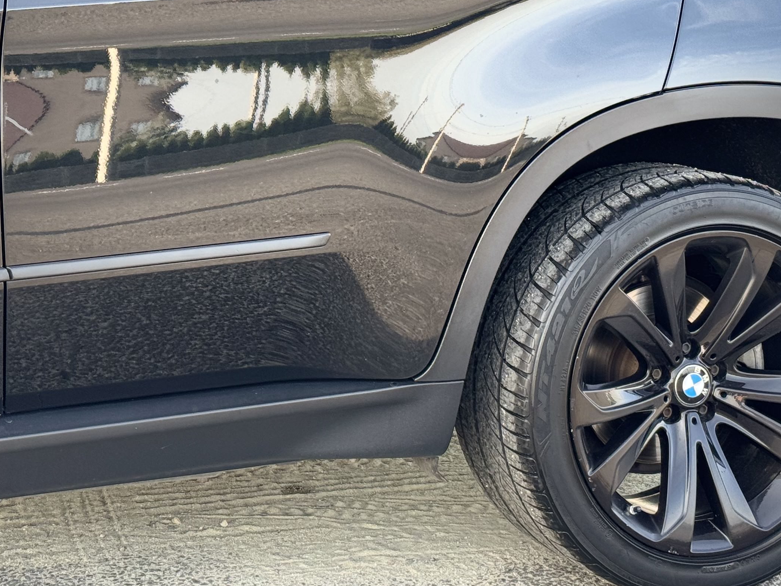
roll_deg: -0.6
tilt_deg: -6.1
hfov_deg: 21.3
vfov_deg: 15.9
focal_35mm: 92
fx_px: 2076
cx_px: 352
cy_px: 58
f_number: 1.78
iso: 64
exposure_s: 1/218
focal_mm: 6.76
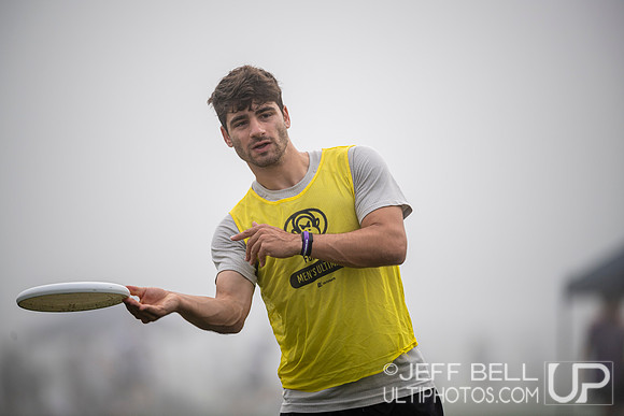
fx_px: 5201
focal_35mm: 300
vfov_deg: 4.6
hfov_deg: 6.9
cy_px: 208
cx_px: 312
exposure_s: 1/1250
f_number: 2.8
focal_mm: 300
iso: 180
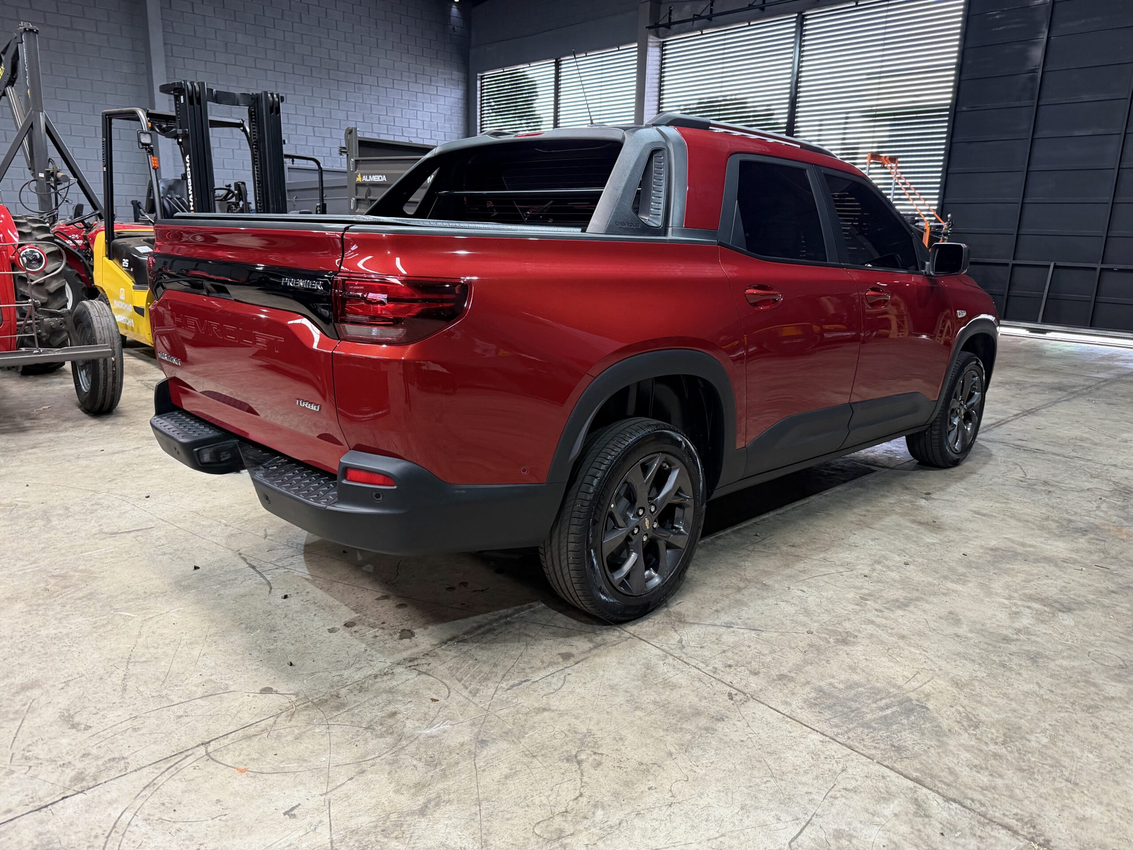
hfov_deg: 71.6
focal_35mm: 24
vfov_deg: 56.8
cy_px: 425
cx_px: 566
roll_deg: -1.6
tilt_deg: -13.8
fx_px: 786
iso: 400
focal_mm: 6.76
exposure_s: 1/60
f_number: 1.78
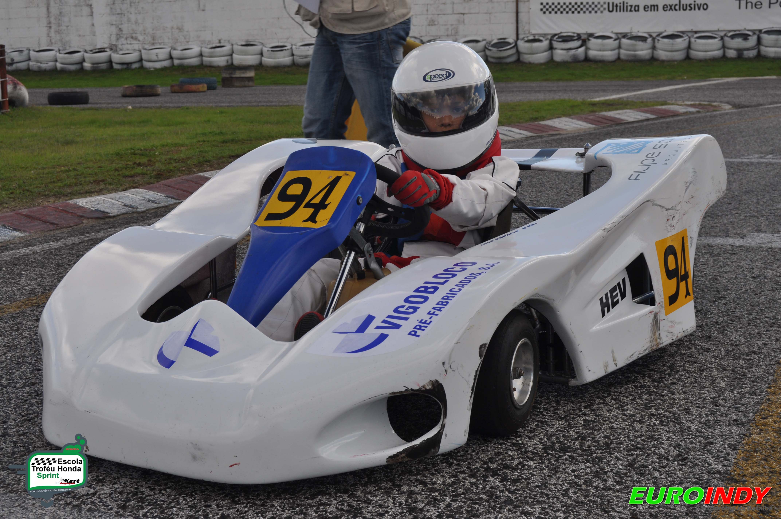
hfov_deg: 37.9
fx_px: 1138
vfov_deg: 25.7
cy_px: 260
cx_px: 390
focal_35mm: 52
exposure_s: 1/250
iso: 200
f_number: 8
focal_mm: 35
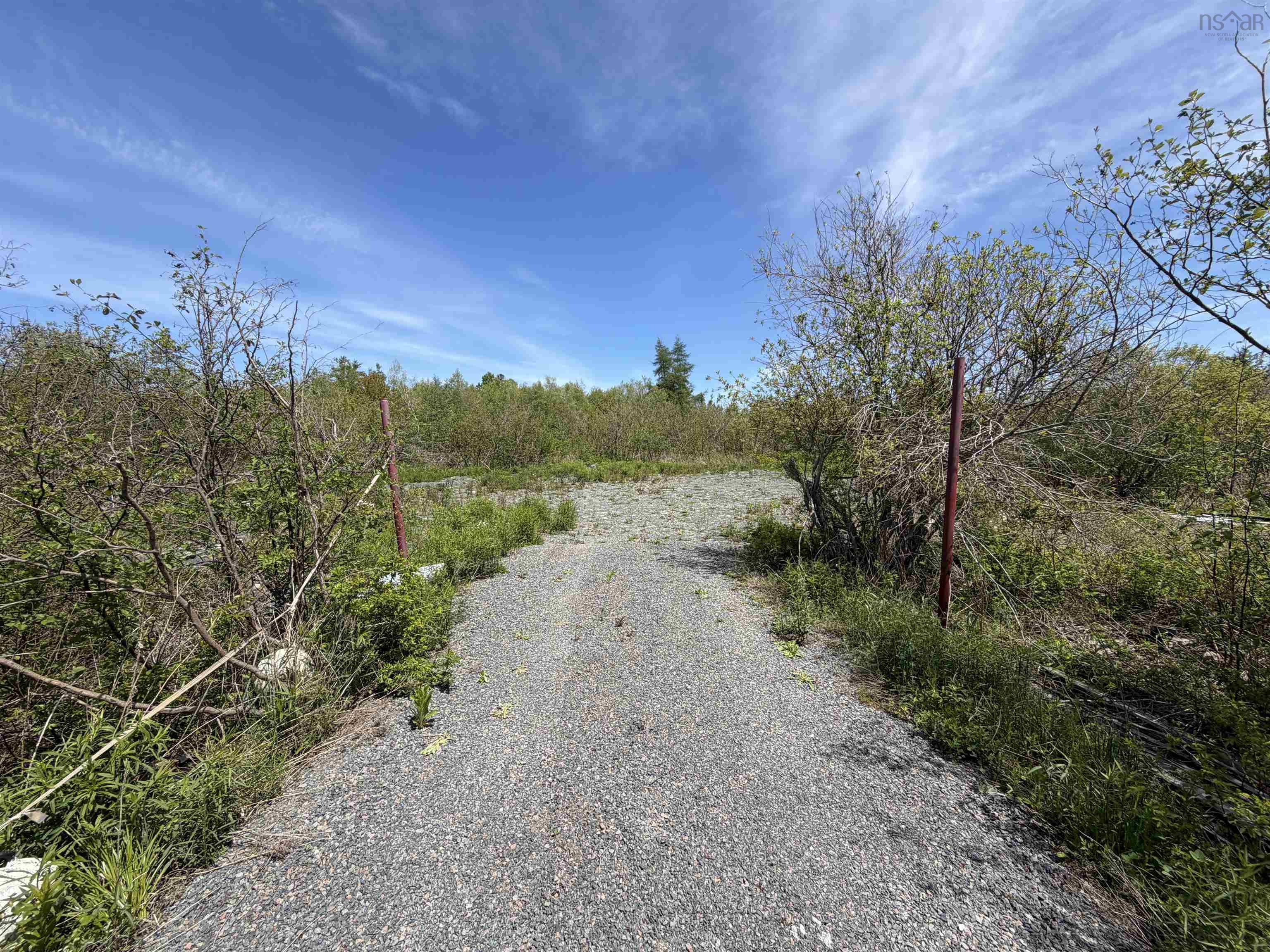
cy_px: 476
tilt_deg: -2.4
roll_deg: +1.0
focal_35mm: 14
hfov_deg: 102.1
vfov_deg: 85.7
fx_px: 514
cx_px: 635
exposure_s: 1/770
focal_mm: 2.22
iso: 25
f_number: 2.2
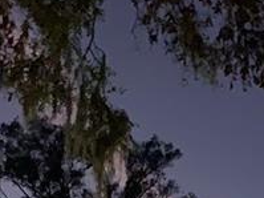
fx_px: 1021
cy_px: 491
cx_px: 358
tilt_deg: +1.1
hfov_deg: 14.1
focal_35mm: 134
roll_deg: +0.5
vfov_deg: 9.7
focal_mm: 4.25
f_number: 1.8
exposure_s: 1/4
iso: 640
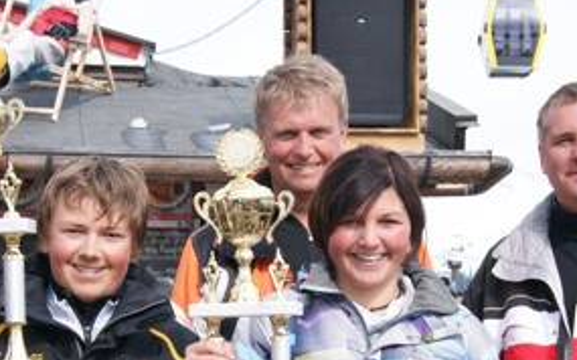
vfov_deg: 14.4
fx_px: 1399
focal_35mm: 89
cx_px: 290
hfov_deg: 23.3
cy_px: 375
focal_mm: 26
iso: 100
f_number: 13
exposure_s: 1/100
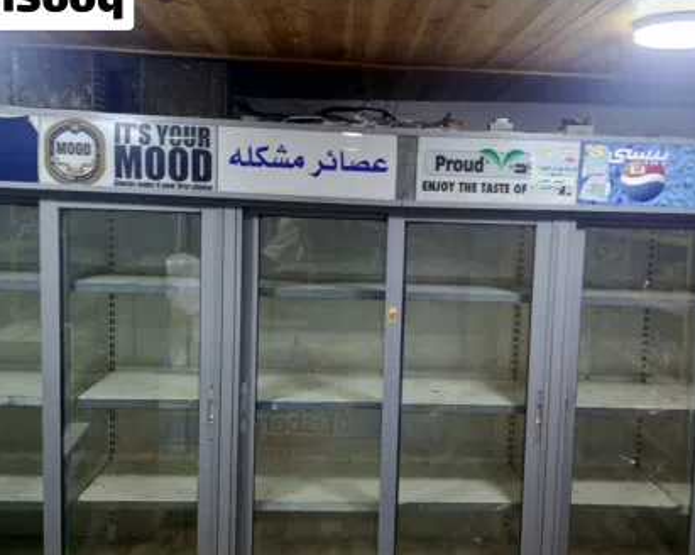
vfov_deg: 42.2
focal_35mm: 35
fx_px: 719
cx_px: 389
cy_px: 274
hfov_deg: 51.5
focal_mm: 5.25
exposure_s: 1/50
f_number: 1.75
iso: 1030
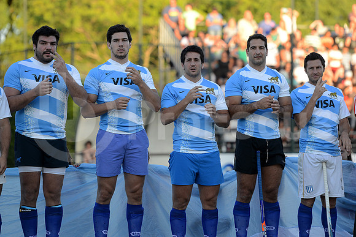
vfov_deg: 8.3
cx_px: 178
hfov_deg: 12.4
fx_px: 1632
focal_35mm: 165
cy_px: 118
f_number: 3.5
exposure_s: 1/800
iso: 500
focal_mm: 165
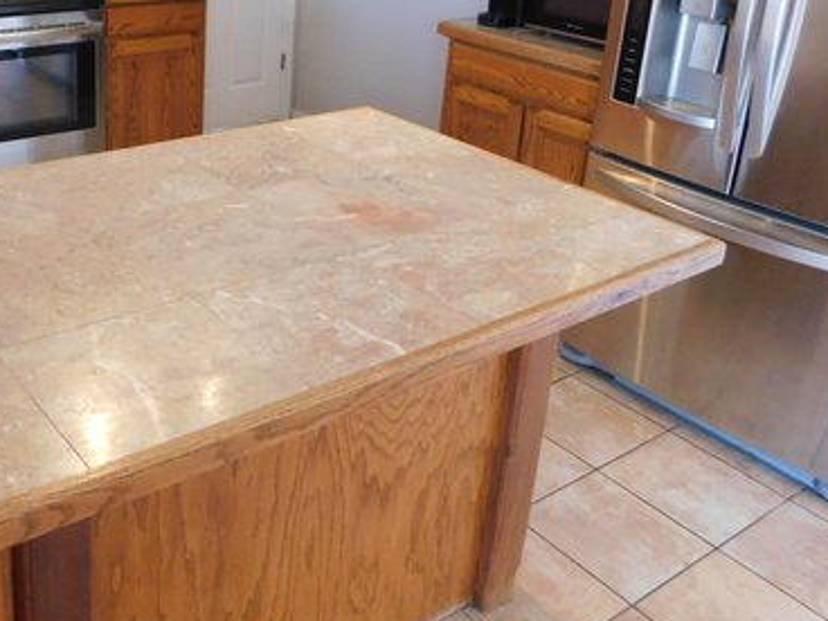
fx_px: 957
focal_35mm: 40
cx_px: 205
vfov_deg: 34.9
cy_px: 126
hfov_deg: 45.2
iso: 400
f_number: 3
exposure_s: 1/20
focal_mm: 4
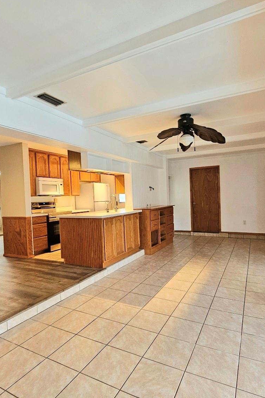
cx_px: 135
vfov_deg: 86.9
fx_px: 210
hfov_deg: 64.5
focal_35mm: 19
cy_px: 201
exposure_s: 1/60.2
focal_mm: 2.2
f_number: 2.2
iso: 250
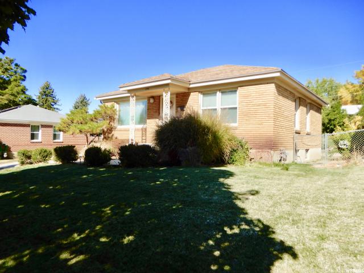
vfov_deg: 56.8
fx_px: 252
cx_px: 182
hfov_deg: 71.6
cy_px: 136
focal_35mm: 24
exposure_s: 1/640
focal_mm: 4.3
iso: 80
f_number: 3.4
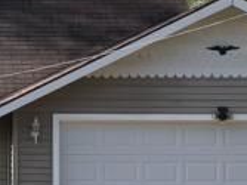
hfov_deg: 11.1
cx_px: -96
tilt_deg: +1.1
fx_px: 1226
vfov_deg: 8.6
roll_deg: -0.7
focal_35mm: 172
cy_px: 132
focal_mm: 3.99
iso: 20
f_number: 1.8
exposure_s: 1/1567
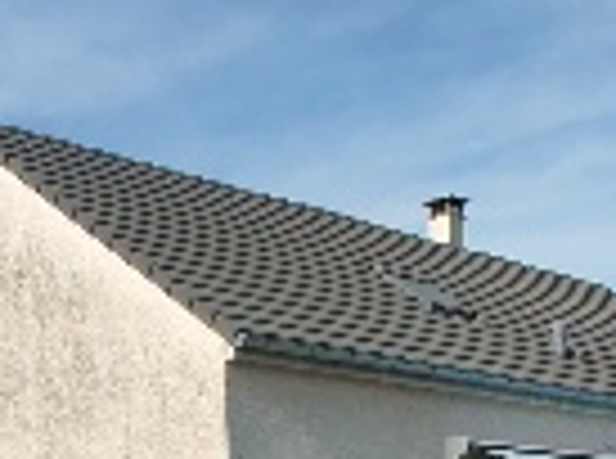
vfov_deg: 17.5
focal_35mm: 75
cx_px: 252
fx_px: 1331
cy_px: 693
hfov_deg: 26.0
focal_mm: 1.96
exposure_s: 1/1200
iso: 50
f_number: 2.2
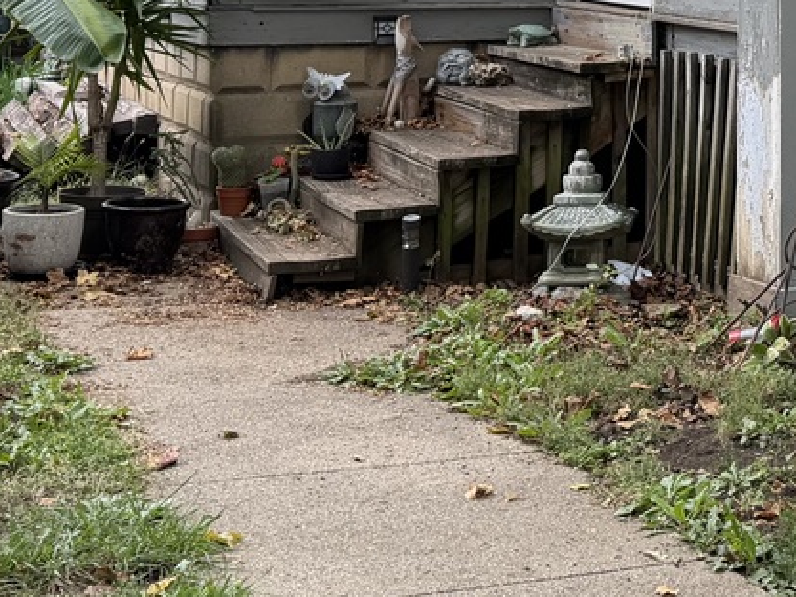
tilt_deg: +1.9
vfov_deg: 17.0
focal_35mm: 83
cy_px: -121
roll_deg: +0.2
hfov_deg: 22.0
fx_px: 1909
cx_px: 928
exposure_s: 1/274
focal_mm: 6.76
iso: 80
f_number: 1.78
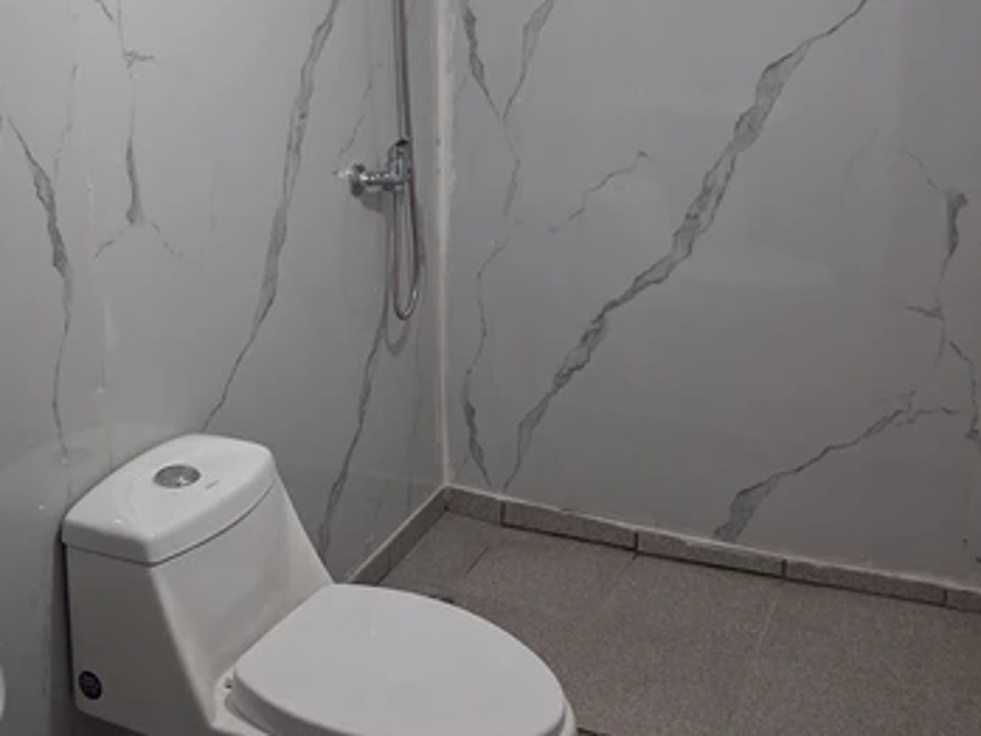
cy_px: 287
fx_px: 964
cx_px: 410
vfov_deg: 41.6
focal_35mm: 34
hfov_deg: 53.7
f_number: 1.8
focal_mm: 4
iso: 320
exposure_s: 1/50
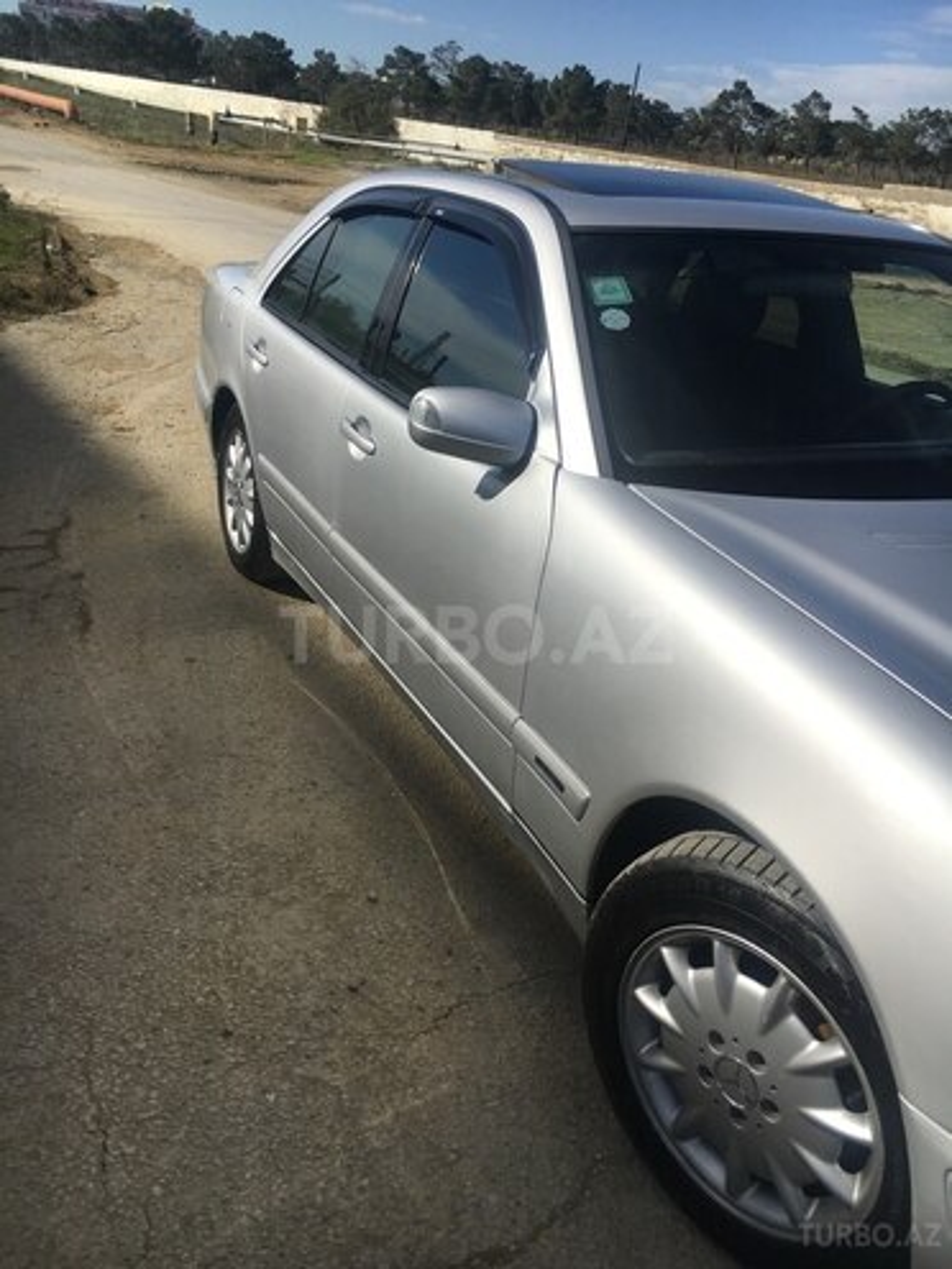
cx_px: 476
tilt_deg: -22.9
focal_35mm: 29
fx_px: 1063
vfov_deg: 61.7
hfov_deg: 48.2
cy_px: 634
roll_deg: -8.1
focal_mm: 4.15
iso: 25
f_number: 2.2
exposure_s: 1/3344
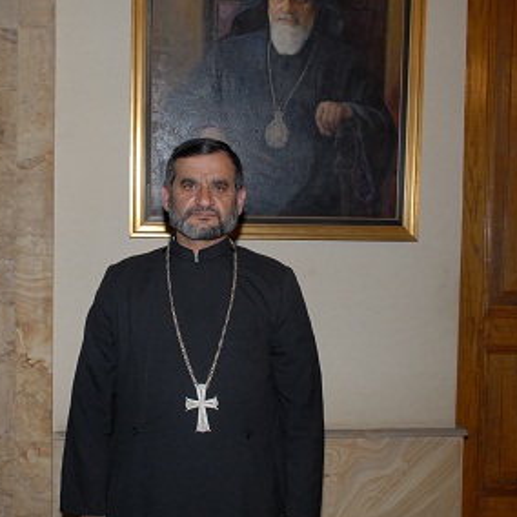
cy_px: 262
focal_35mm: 43
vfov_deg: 39.2
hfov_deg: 38.9
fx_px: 727
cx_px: 194
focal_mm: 22
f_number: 8
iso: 400
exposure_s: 1/60
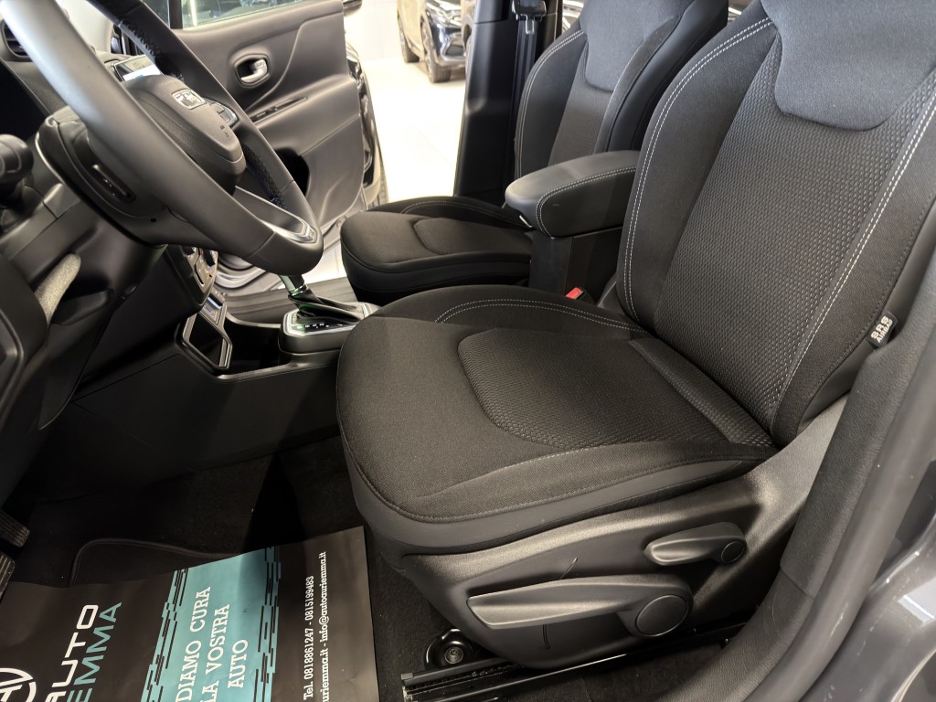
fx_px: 649
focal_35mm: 24
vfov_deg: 56.8
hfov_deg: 71.6
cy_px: 351
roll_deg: +7.1
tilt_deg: -29.2
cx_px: 468
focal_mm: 6.76
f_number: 1.78
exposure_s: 1/23
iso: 800
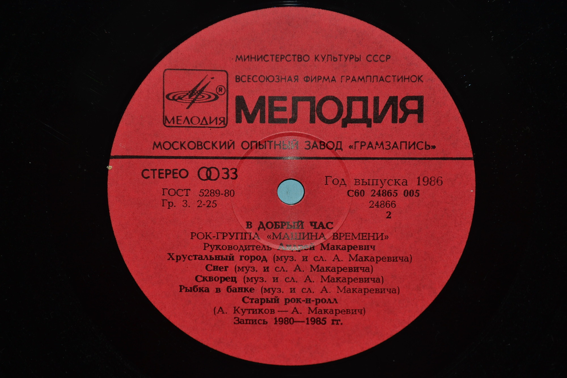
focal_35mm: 82
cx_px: 284
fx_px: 1299
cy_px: 189
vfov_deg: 16.6
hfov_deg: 24.6
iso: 100
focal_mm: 55
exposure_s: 1/60
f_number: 5.6
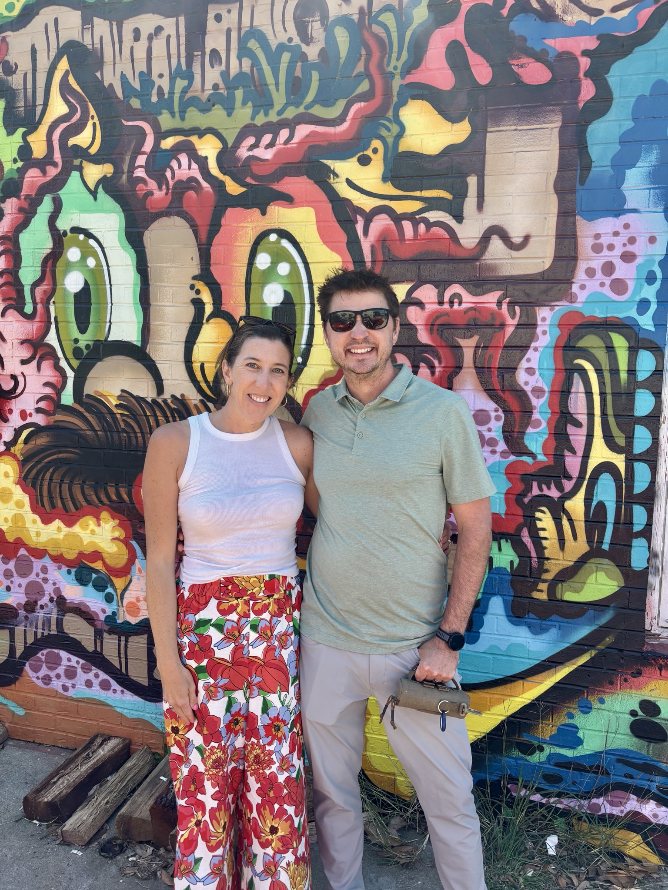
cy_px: 445
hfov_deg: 53.1
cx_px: 334
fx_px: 669
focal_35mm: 26
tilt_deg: -3.8
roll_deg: -2.7
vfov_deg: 67.3
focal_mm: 5.96
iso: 50
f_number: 1.6
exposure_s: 1/747
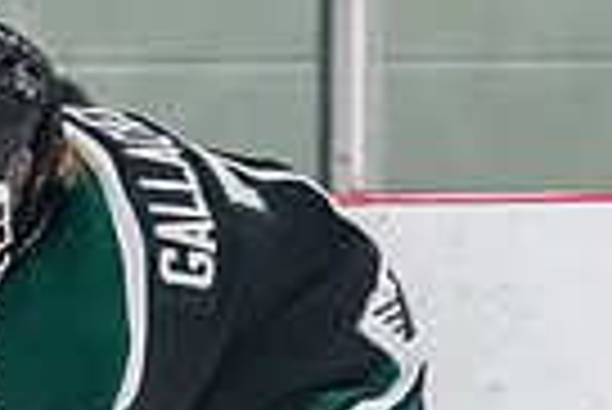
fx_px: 20081
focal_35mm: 1180
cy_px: 873
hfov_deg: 1.7
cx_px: 114
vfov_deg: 1.2
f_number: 3.2
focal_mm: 155
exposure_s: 1/640
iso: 3200
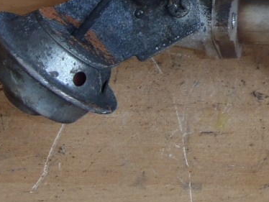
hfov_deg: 14.4
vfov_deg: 11.0
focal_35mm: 130
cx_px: 372
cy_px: -99
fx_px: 1011
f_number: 4.6
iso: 100
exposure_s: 1/40
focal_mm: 6.83
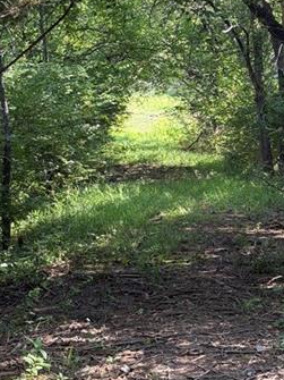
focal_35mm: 110
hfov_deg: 13.4
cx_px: 178
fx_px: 1204
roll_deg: -1.2
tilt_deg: -1.3
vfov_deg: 17.9
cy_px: 133
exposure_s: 1/158
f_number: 1.78
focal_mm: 6.76
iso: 64
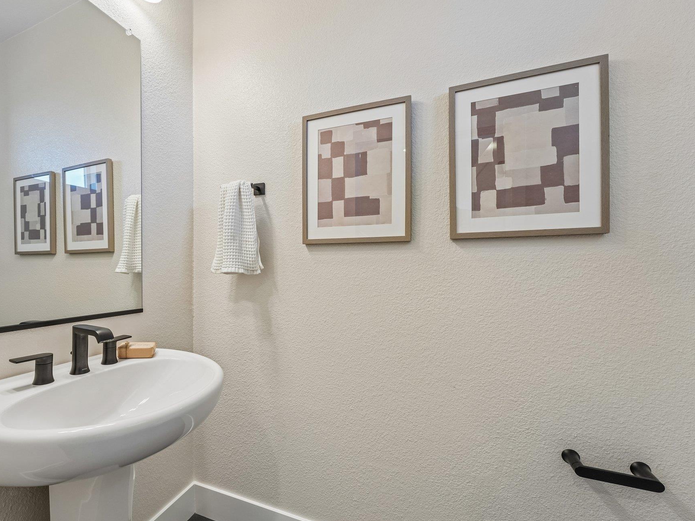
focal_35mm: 16
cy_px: 266
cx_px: 288
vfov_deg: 78.1
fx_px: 321
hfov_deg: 93.6
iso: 640
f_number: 8
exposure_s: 1/40
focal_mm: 14
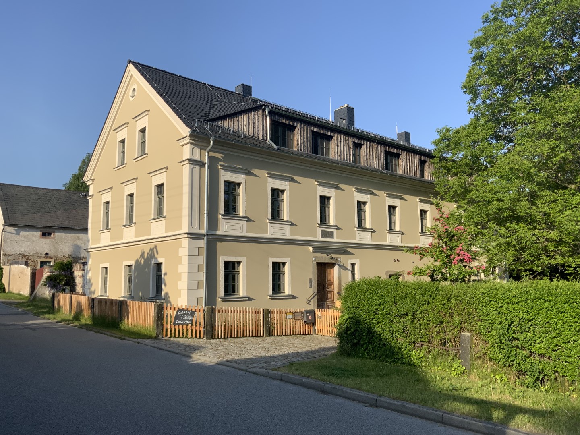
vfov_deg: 48.2
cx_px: 290
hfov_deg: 61.7
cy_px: 218
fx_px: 486
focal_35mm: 29
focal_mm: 3
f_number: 1.8
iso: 16
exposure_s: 1/1577
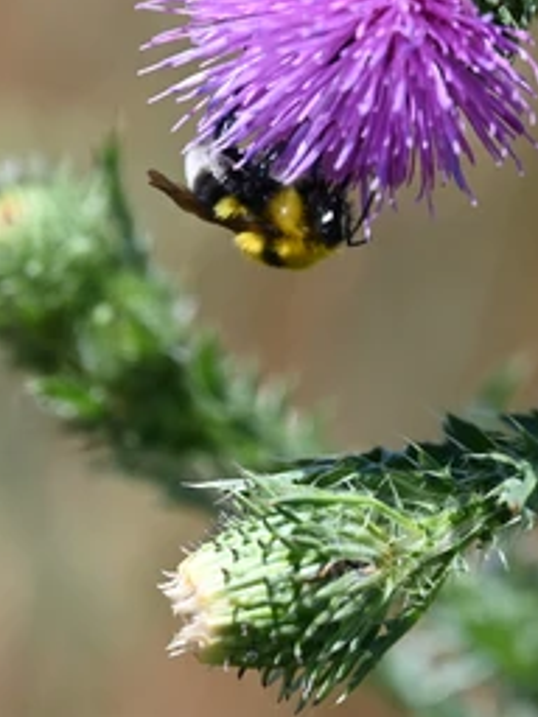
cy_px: 273
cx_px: 168
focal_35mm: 481
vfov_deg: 4.1
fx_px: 9968
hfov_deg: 3.1
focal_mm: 200
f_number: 8
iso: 1600
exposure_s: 1/4000
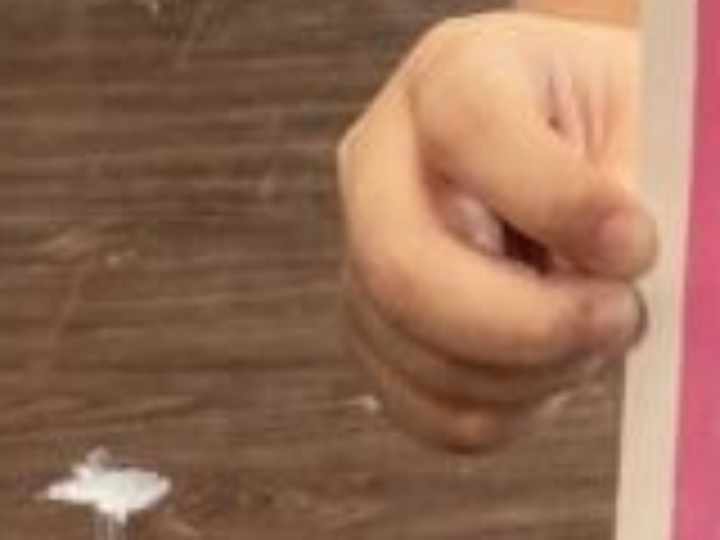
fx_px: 3390
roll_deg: -1.1
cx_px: 1413
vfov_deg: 8.2
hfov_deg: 11.1
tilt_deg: -8.3
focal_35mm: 163
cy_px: -842
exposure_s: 1/100
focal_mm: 4.25
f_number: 1.8
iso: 100
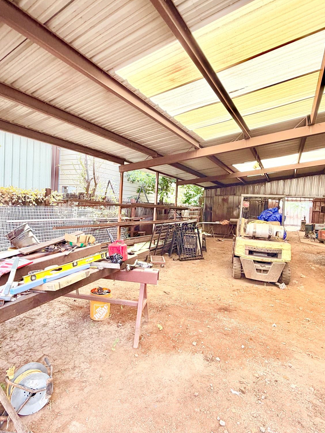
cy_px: 214
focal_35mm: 19
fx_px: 238
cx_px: 143
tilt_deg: -2.1
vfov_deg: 84.7
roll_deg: -2.2
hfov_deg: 68.4
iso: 50
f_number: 2.2
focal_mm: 2.22
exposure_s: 1/134
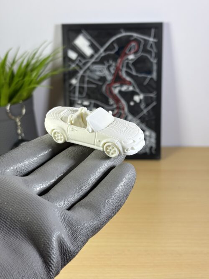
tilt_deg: -23.7
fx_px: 419
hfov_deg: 28.0
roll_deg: +1.3
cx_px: 104
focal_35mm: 52
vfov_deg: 36.8
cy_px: 140
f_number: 1.6
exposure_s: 1/117
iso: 32
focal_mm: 5.96
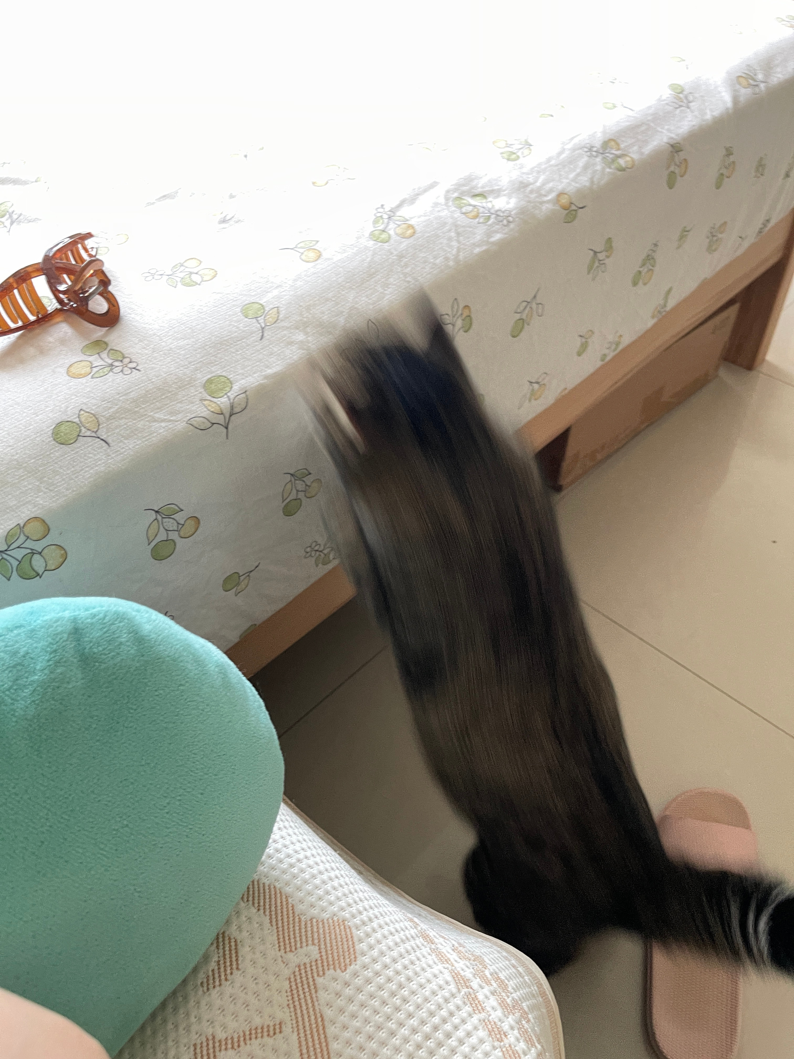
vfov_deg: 69.4
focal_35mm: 25
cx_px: 397
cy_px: 530
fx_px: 765
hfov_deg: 54.9
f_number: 1.6
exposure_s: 1/65
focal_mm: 5.1
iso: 125
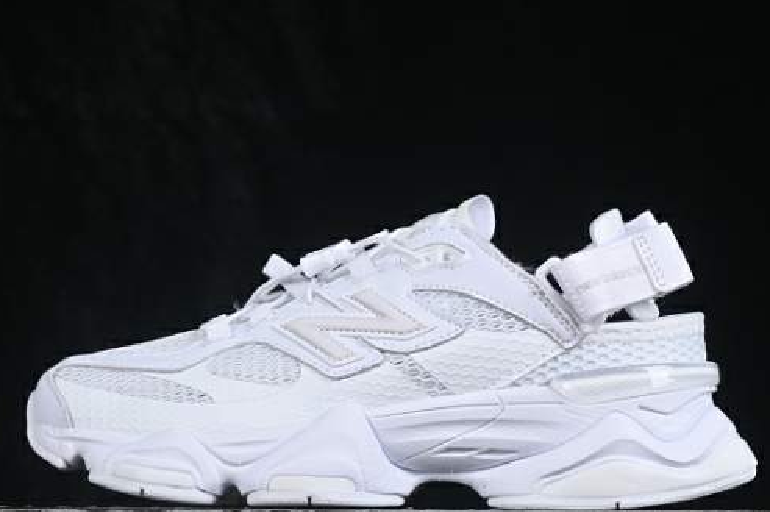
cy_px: 275
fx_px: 2373
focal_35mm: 111
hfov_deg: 18.4
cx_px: 398
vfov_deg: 12.3
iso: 160
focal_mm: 50
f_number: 8
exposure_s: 1/80
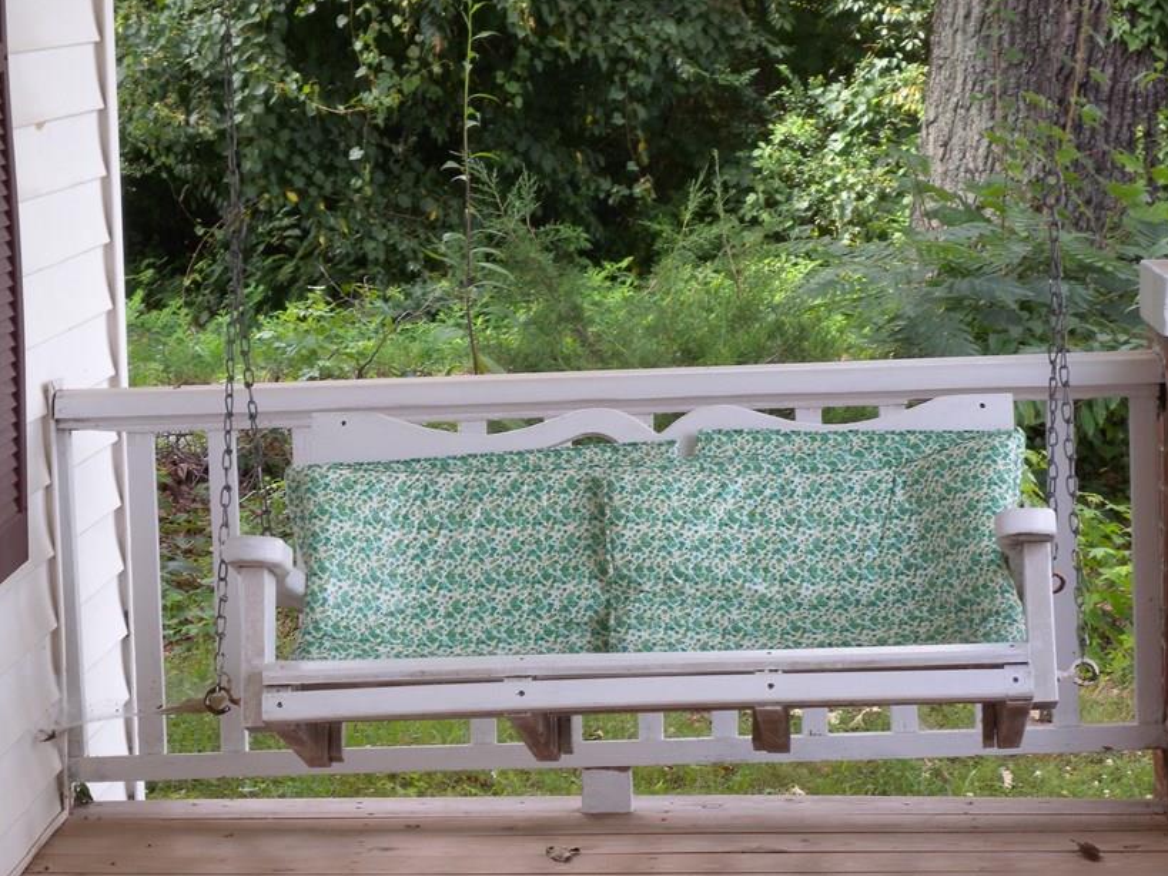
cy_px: 469
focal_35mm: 140
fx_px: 4723
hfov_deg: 14.1
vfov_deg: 10.6
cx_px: 627
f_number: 5.9
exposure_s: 1/48.8
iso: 108
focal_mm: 24
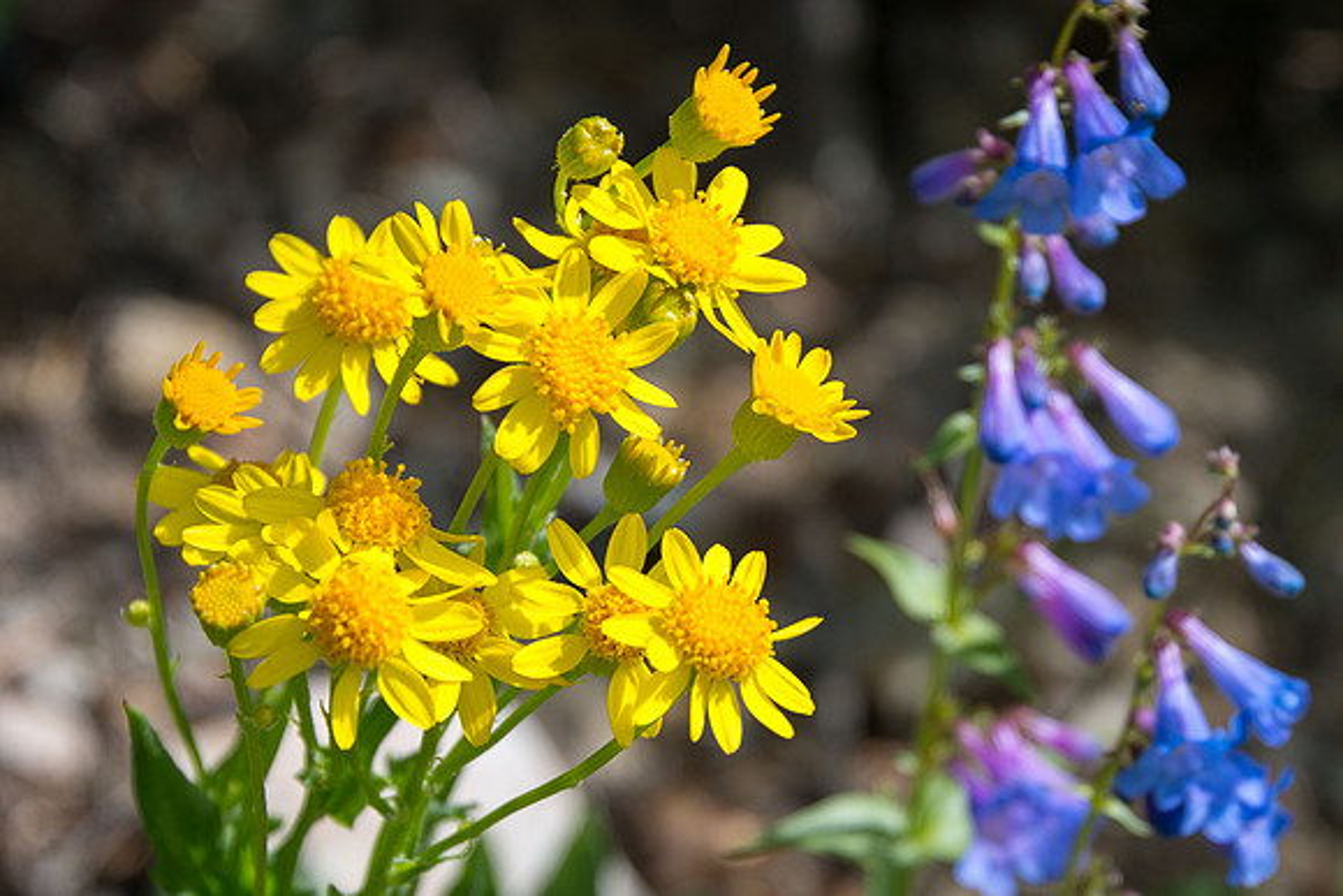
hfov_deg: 4.3
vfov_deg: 2.8
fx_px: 18058
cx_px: 971
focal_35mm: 484
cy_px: 536
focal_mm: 250
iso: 250
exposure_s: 1/400
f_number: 7.1
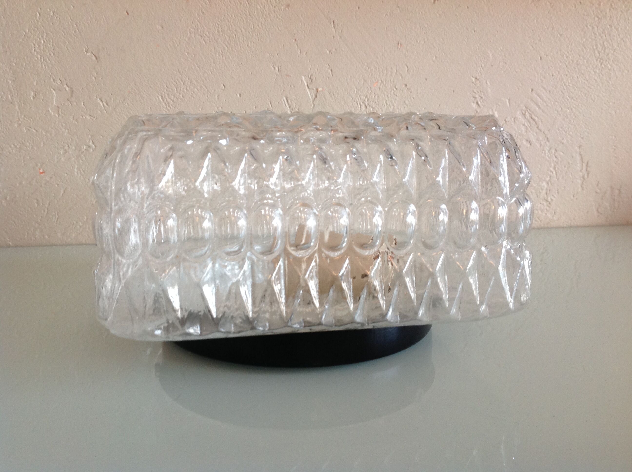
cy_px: 236
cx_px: 316
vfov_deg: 40.6
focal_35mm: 35
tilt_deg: -11.1
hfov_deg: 52.7
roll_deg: +0.2
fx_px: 638
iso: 100
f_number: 2.4
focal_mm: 4.28
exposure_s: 1/15
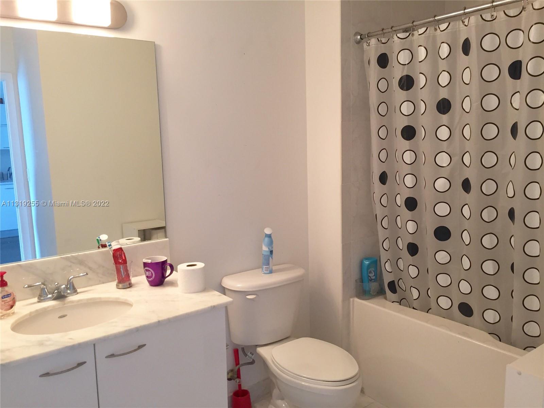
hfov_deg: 61.7
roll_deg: +0.7
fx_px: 456
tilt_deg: -8.5
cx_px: 272
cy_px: 204
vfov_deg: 48.2
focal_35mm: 29
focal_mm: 4.15
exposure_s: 1/30
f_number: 2.2
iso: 100
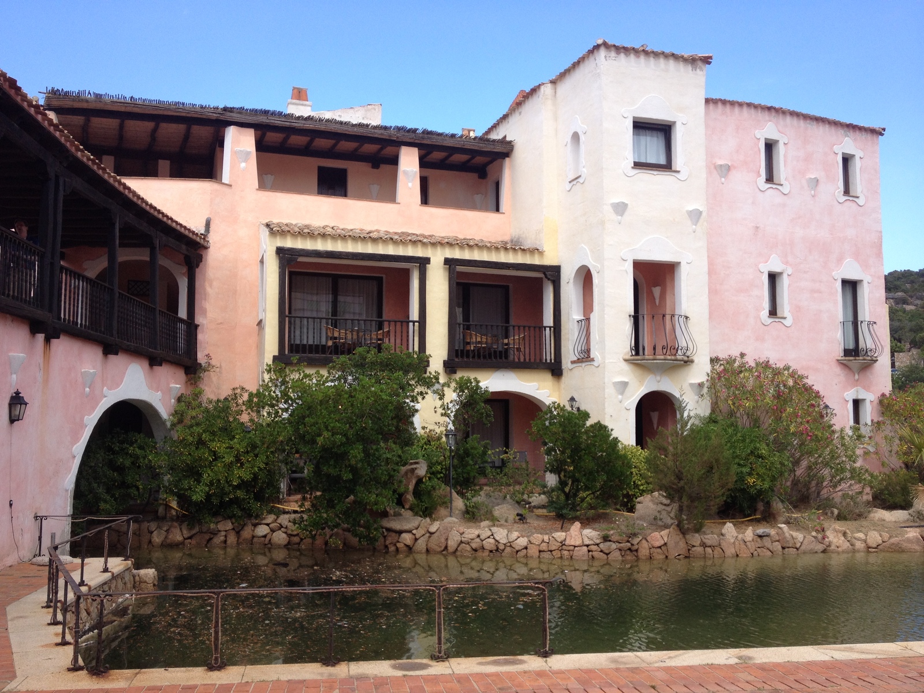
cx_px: 462
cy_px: 346
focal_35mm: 35
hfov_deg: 52.6
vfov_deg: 40.7
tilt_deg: +2.0
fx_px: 934
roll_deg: +0.1
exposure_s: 1/581
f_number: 2.4
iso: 50
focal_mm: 4.28
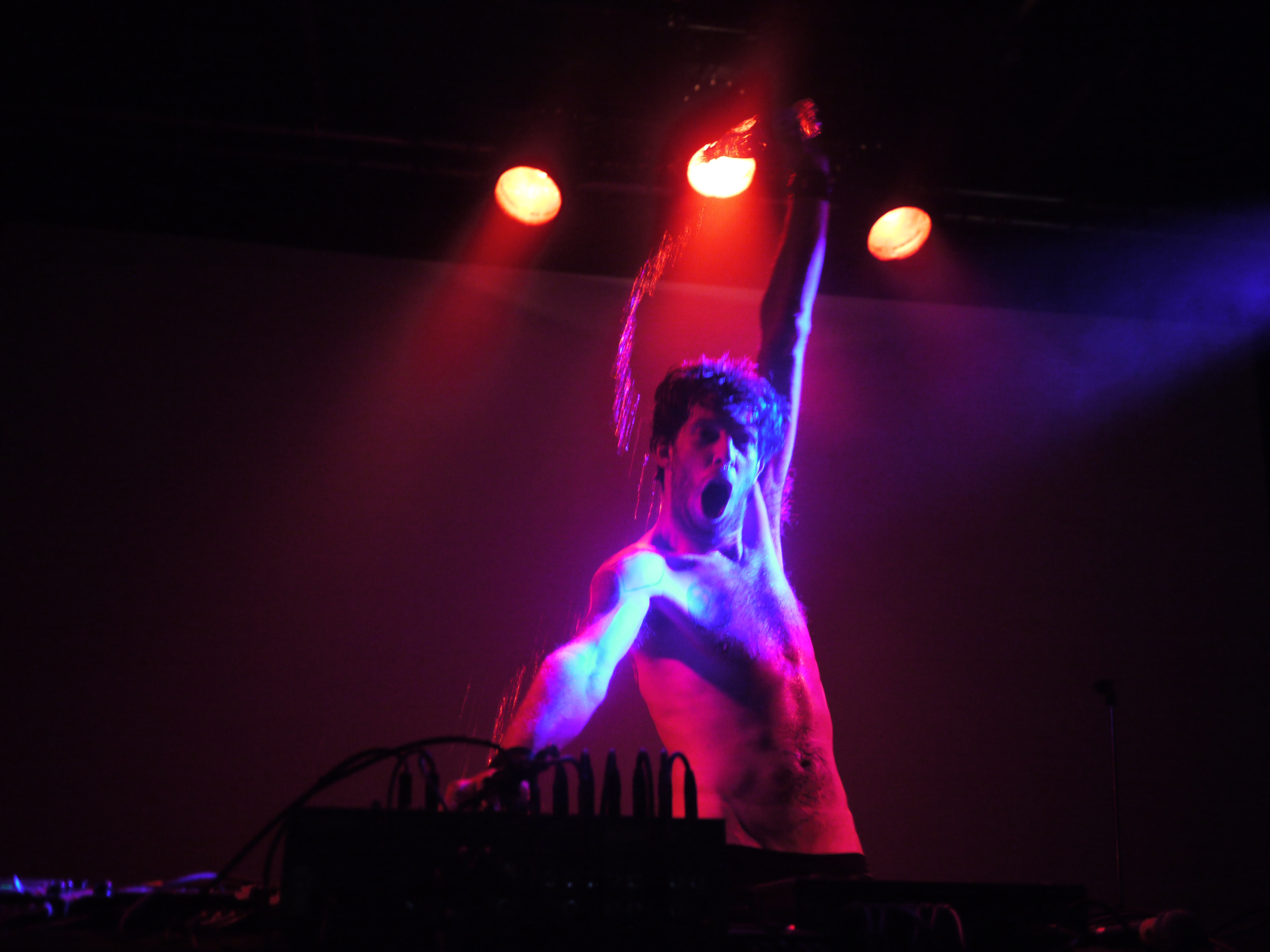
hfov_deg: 46.8
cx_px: 635
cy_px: 476
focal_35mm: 40
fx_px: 1468
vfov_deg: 36.0
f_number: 1.7
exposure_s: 1/30
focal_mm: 20
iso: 800
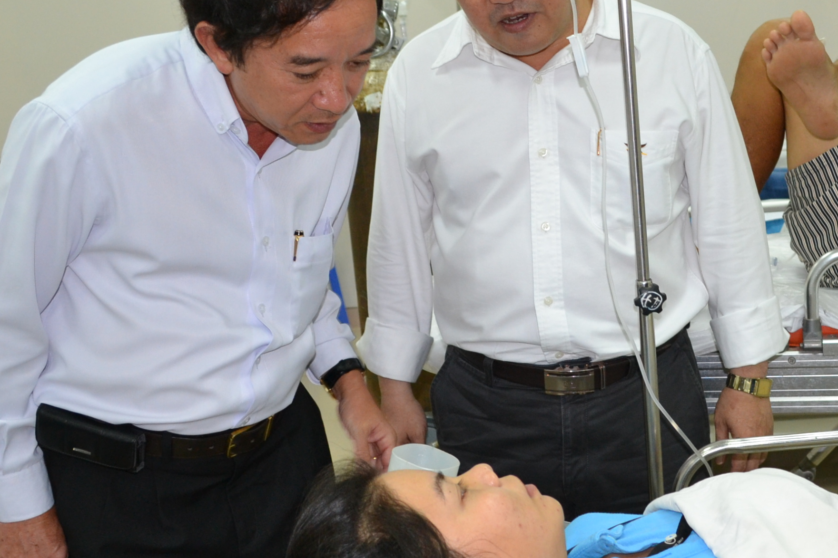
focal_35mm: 53
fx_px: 1234
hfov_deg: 37.0
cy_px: 278
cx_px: 577
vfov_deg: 25.5
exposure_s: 1/60
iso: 640
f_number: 3.5
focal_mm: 18
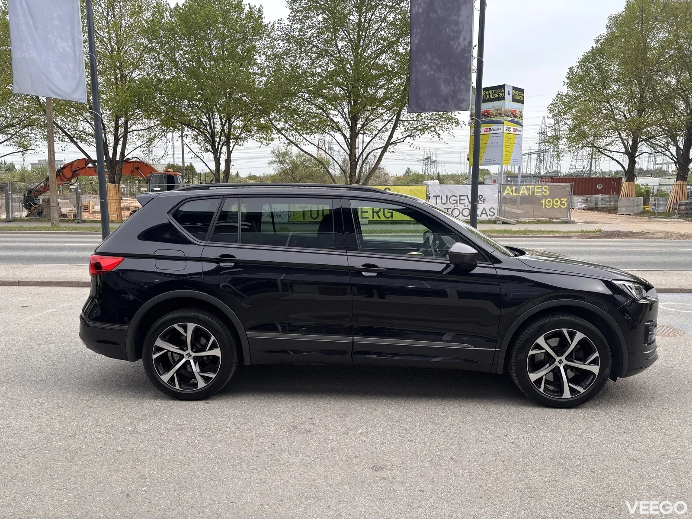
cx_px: 346
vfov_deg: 53.1
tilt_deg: -8.0
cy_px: 260
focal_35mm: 26
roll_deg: +0.0
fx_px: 520
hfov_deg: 67.3
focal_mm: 5.96
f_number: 1.6
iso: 50
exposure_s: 1/1047
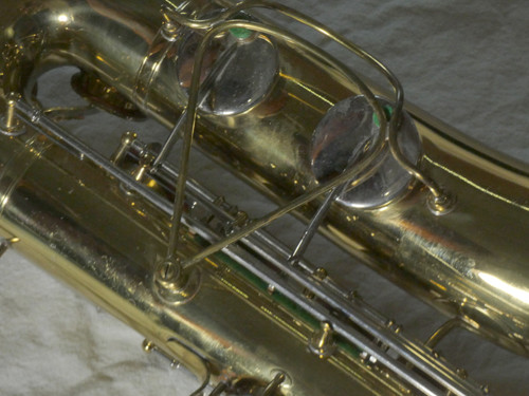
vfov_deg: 8.1
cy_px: 198
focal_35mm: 183
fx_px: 2797
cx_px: 264
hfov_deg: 10.8
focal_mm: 32.7
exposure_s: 1/50
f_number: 5.5
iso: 200
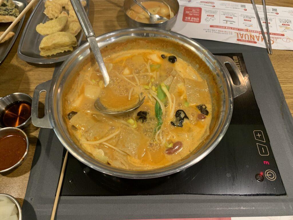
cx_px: 146
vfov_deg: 53.1
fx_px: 220
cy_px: 110
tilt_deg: -59.2
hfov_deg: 67.3
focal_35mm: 26
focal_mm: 4.25
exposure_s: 1/60
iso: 200
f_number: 1.8
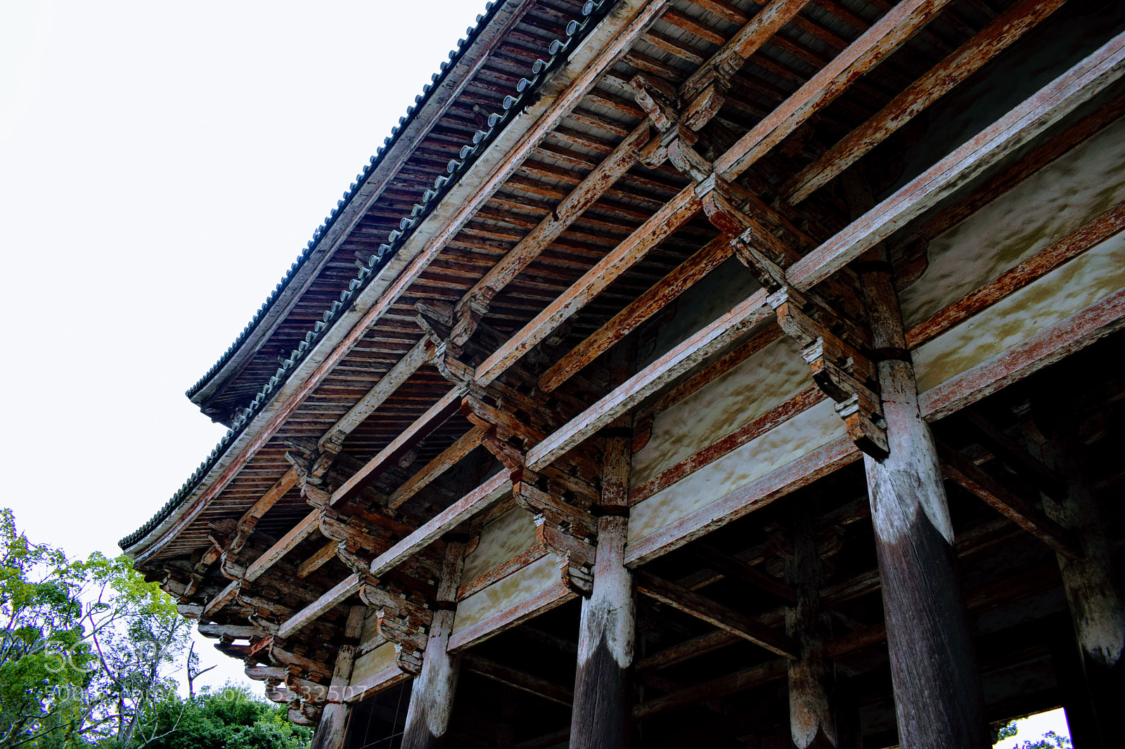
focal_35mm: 27
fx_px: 844
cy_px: 374
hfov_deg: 67.4
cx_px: 562
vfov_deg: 47.9
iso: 400
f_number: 6.3
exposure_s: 1/160
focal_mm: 18
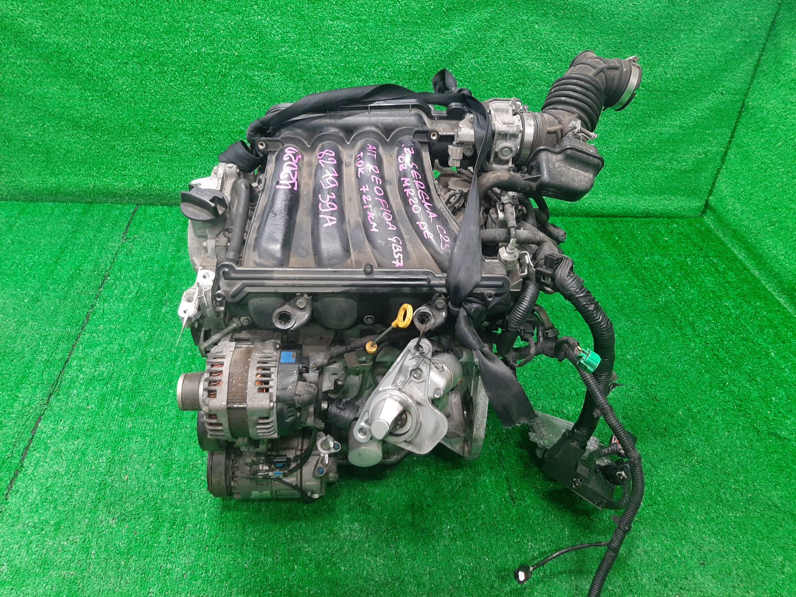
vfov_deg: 53.1
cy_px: 298
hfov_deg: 67.3
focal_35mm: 26
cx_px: 398
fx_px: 598
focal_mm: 3.93
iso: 227
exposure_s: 1/50
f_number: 1.7
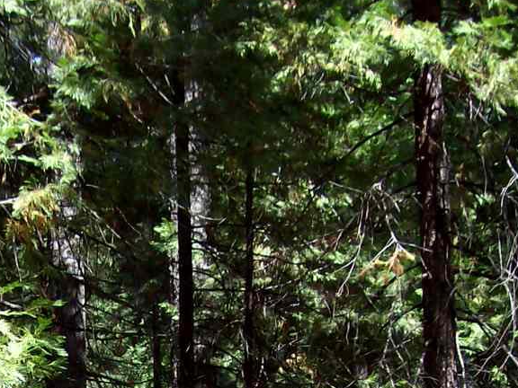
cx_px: -10
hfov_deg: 19.1
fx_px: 1496
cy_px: 531
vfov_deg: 14.1
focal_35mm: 100
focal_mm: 6
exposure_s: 1/332
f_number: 2.7
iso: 80
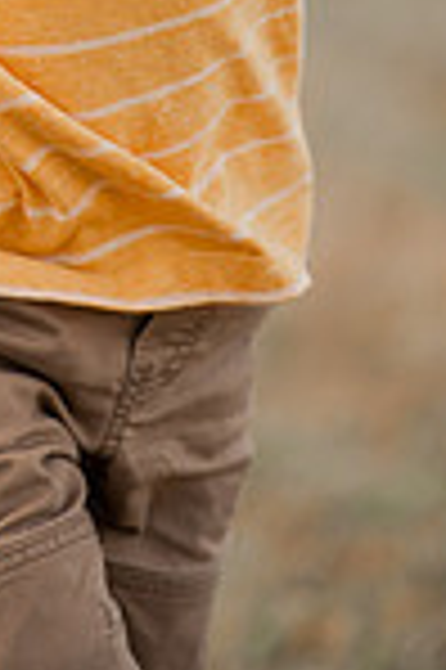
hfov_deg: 2.3
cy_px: -297
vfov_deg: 3.4
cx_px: -108
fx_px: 11268
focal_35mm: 605
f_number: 3.2
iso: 400
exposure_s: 1/800
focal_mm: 200
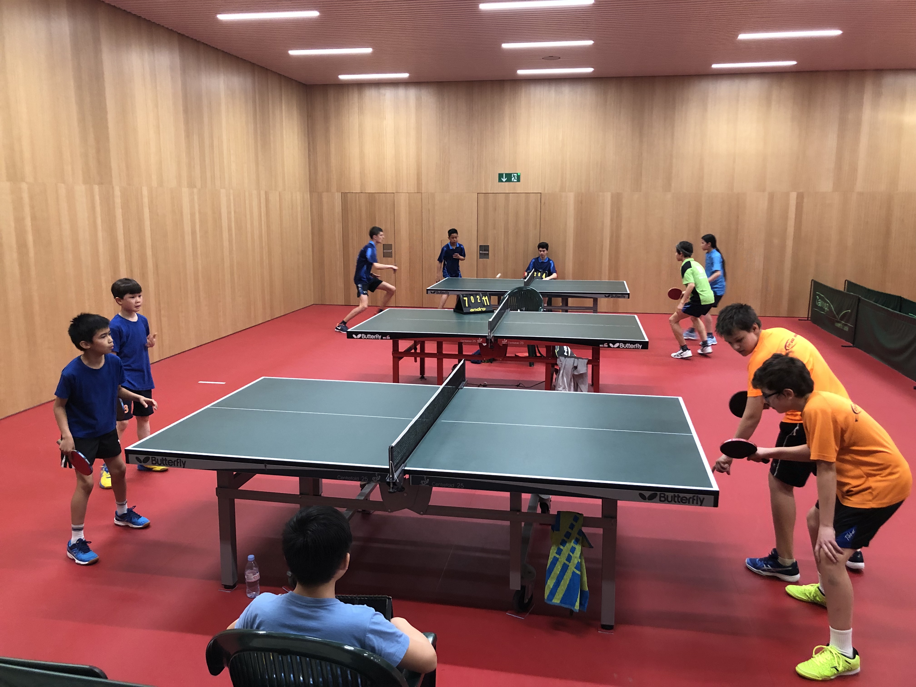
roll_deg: -1.0
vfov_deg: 49.7
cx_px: 458
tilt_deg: -9.9
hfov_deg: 63.4
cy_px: 344
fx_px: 741
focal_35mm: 28
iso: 64
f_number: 1.8
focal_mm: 3.99
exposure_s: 1/15
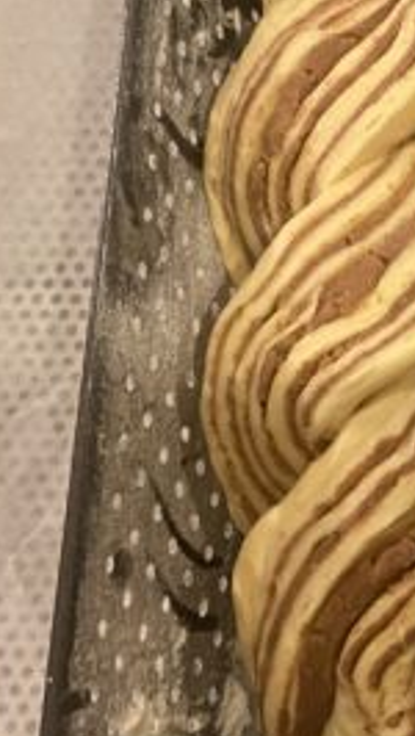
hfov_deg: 15.1
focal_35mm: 71
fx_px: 1386
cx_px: 710
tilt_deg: -73.8
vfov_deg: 29.7
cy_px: 315
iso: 500
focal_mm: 4.25
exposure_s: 1/33
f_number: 1.8
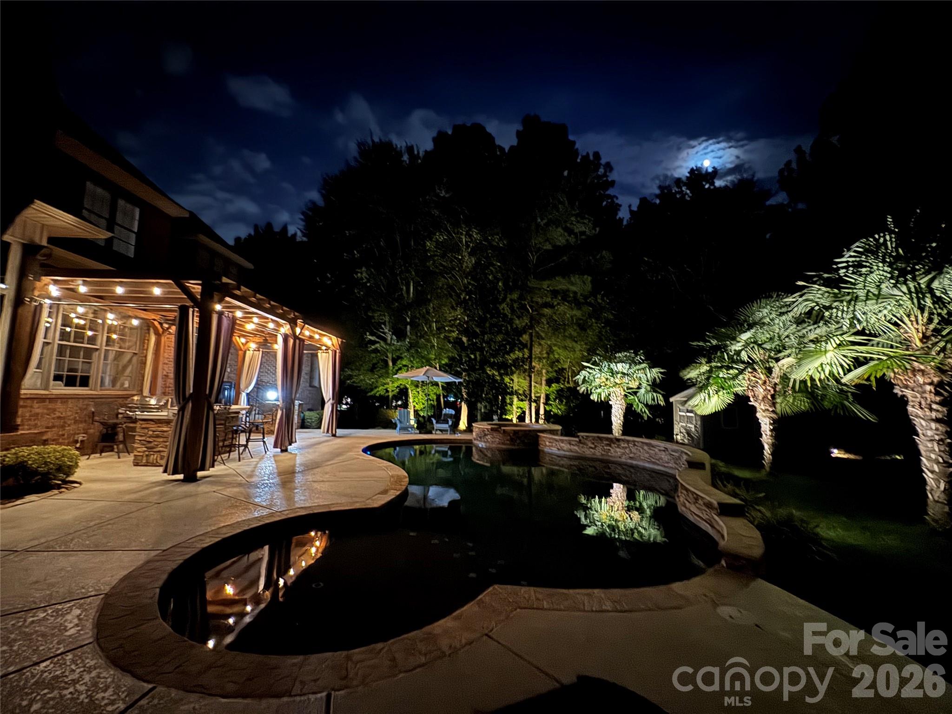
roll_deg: -0.7
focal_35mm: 14
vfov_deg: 85.7
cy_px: 357
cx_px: 476
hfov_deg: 102.1
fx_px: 385
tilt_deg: +3.9
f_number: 2.2
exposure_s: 1/7
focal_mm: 2.22
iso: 2000
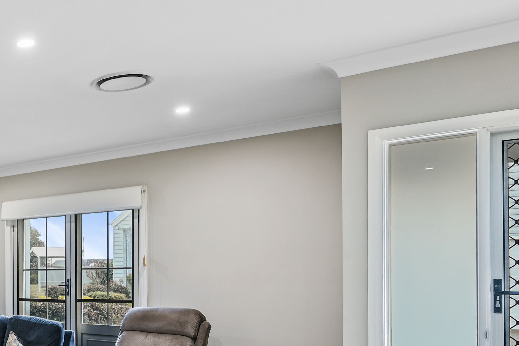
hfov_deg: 36.4
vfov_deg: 31.6
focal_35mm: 40
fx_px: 577
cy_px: 321
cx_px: -116
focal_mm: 14
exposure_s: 1/2.5
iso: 100
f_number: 4
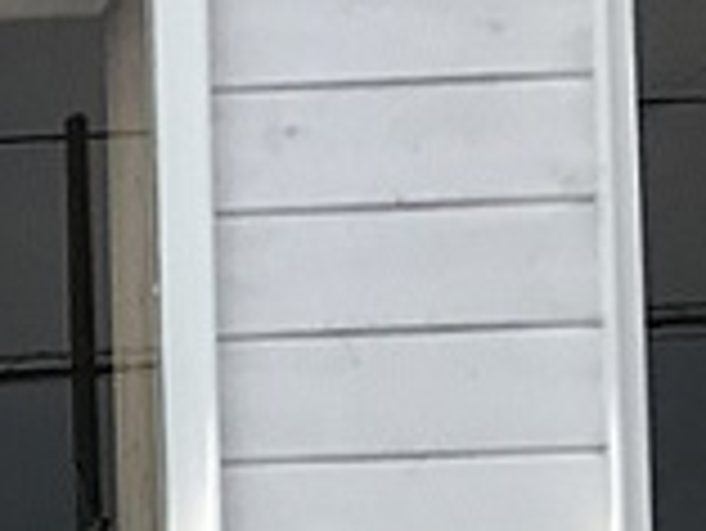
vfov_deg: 7.6
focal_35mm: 183
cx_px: -1554
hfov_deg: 8.6
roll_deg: +0.8
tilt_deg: +3.6
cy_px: 1300
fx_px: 3735
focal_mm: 3.99
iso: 20
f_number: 1.8
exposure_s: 1/2907
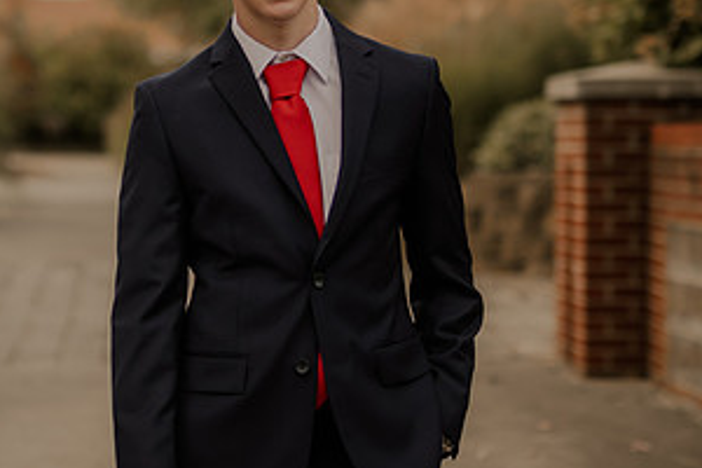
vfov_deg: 9.4
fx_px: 2827
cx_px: 222
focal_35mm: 145
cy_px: 112
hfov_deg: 14.1
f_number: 1.4
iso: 100
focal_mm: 50
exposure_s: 1/320
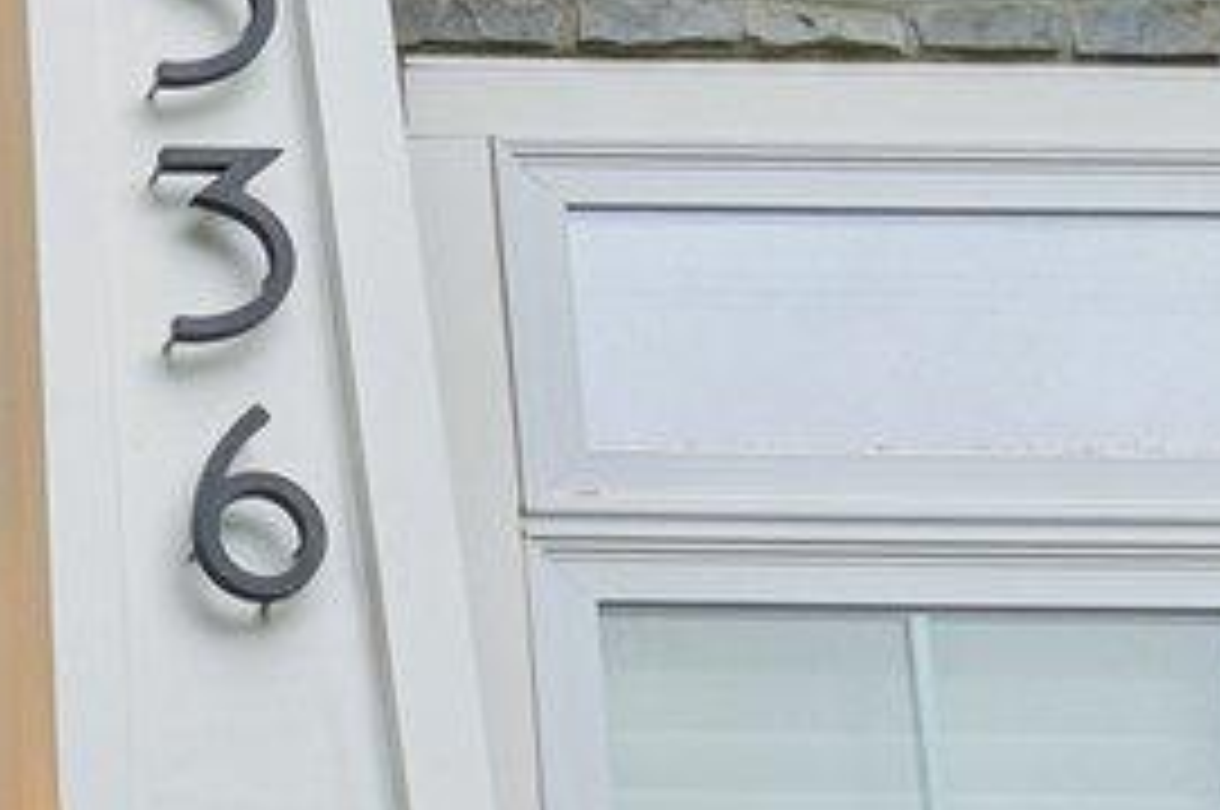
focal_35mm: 121
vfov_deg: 10.4
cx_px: -1315
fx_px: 4096
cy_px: 1586
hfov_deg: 14.0
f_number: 8
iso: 400
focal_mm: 16
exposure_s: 1/8
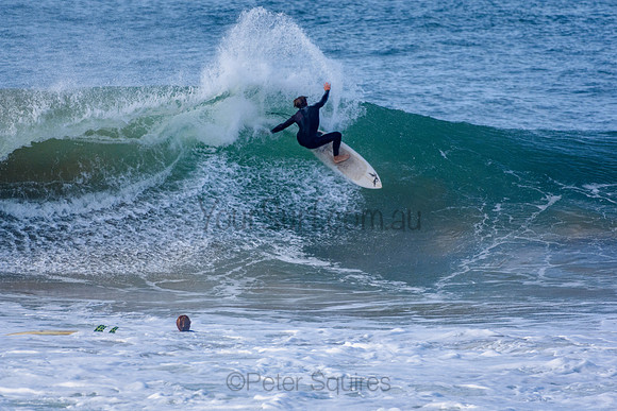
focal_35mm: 750
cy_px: 206
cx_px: 308
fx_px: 12857
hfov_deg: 2.7
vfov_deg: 1.8
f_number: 5.6
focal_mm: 500
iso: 450
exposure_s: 1/2000
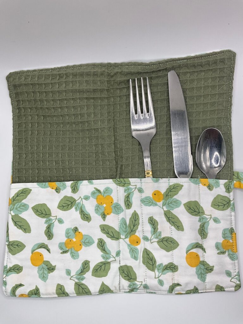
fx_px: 271
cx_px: 122
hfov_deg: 48.2
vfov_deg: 61.7
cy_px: 162
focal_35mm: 29
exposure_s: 1/224
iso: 20
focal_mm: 3
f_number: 1.8
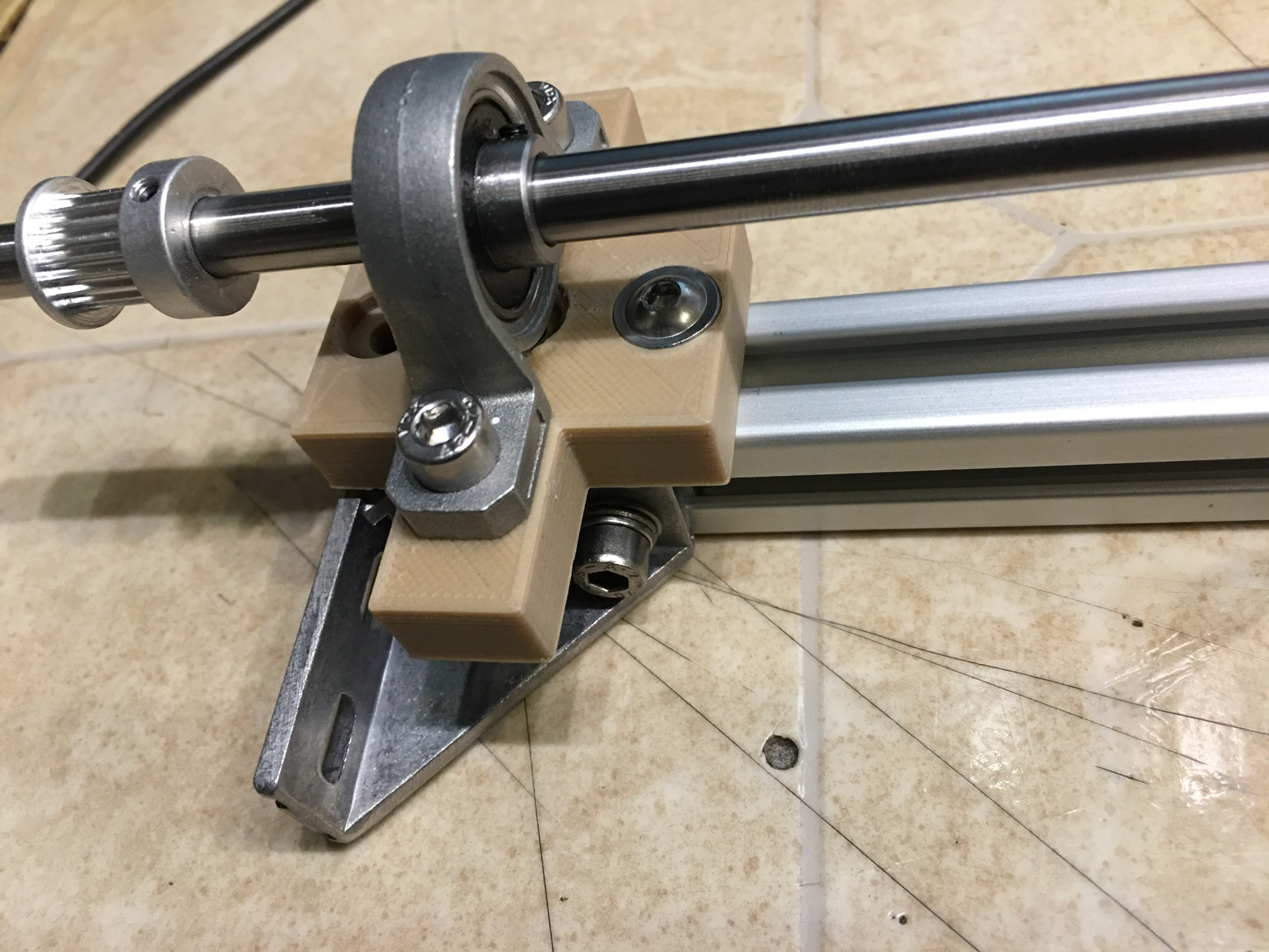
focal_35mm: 29
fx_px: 1063
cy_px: 476
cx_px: 634
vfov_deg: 48.2
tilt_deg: -52.5
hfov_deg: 61.7
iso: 125
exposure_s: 1/17
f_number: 2.2
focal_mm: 4.15
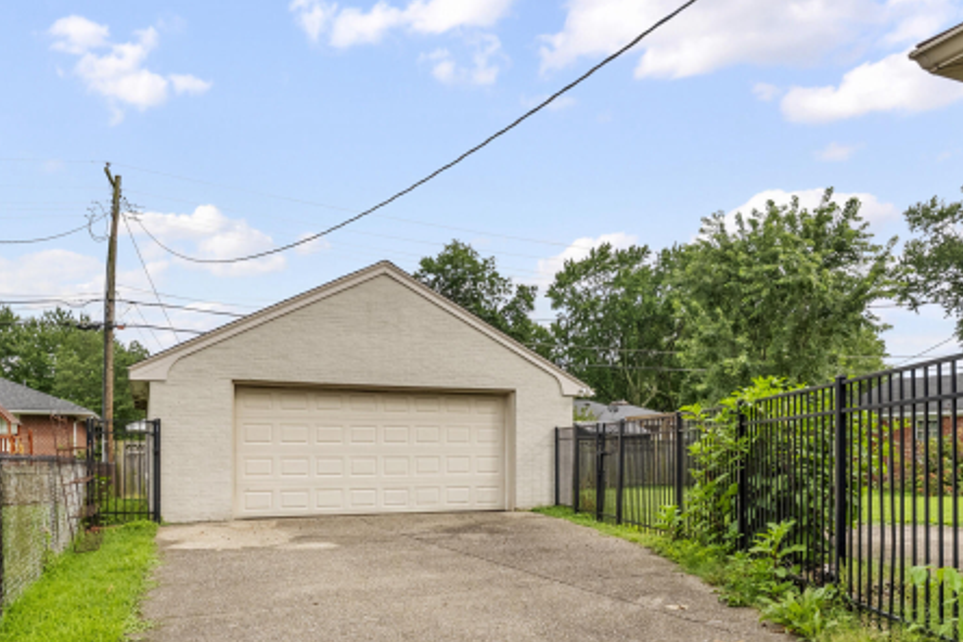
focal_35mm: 27
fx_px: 722
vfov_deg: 46.5
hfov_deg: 67.1
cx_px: 413
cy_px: 468
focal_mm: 16
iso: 400
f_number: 11
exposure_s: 1/400
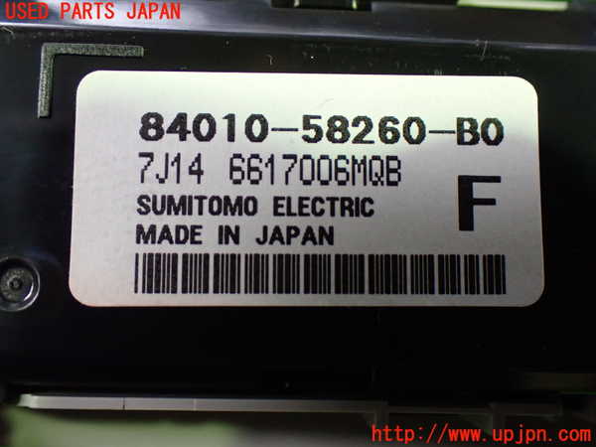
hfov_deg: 45.8
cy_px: 224
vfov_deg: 35.1
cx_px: 298
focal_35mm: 41
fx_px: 706
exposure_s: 1/40
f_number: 2.8
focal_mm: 7.31
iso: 800
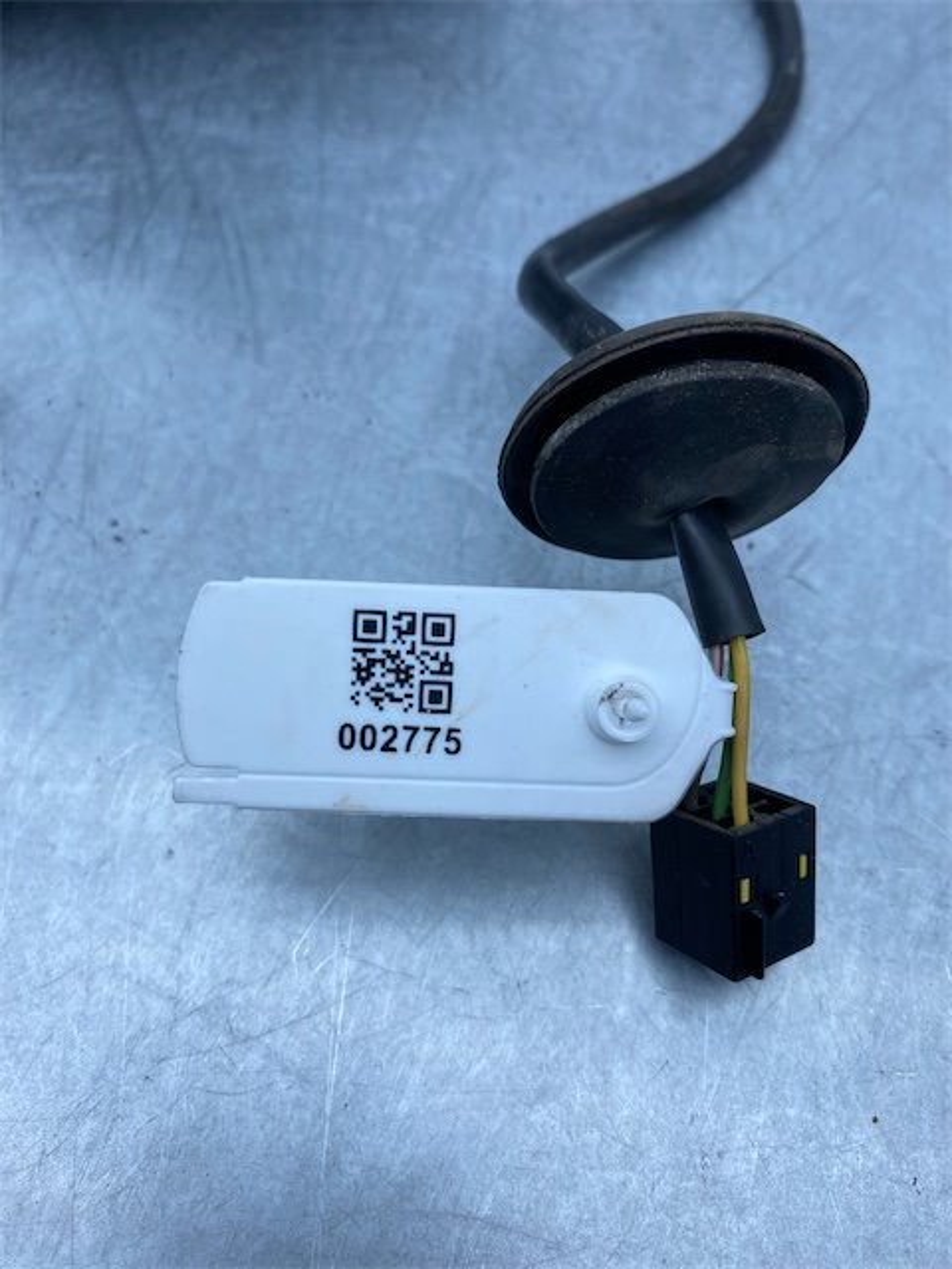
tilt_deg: -62.7
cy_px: 634
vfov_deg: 67.3
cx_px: 476
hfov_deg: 53.1
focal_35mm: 26
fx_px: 953
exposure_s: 1/965
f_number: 1.8
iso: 32
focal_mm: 4.25
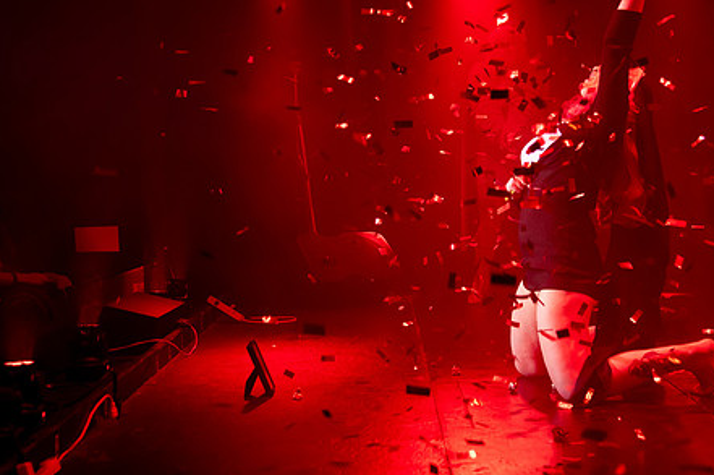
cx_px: 455
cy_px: 180
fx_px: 1288
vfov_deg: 20.8
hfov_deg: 30.8
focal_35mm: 65
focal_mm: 48
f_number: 4
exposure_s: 1/160
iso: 3200
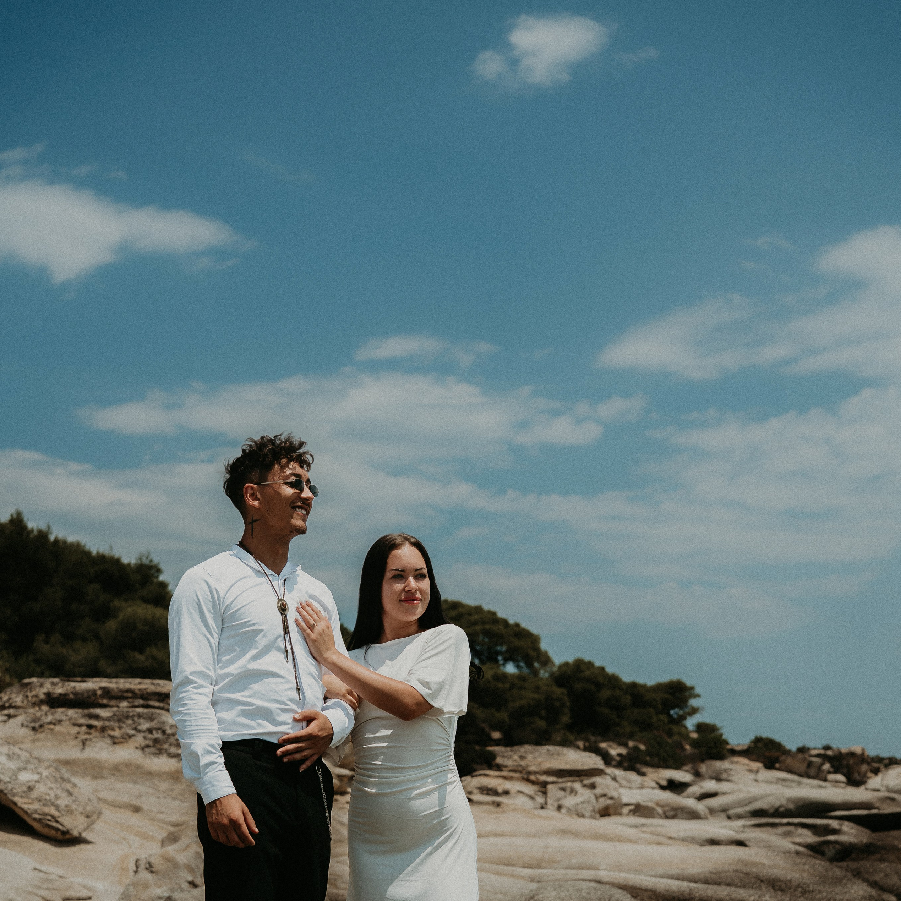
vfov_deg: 36.8
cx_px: 448
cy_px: 652
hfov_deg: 37.6
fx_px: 1325
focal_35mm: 45
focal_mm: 35
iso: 100
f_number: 2.8
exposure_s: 1/5000
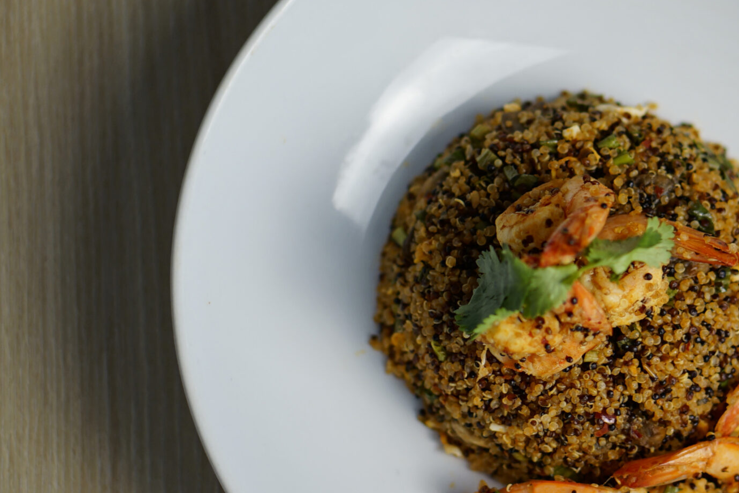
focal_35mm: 139
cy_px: 291
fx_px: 2853
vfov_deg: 9.9
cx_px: 583
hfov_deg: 14.7
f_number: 1.8
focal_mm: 50
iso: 160
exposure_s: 1/250
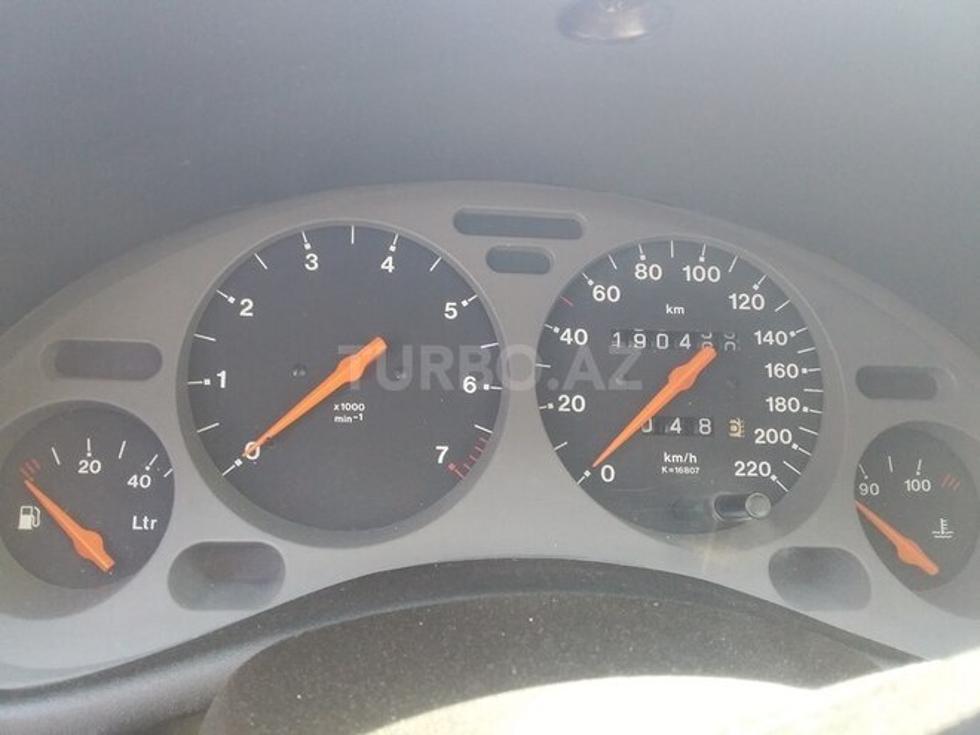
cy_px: 368
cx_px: 490
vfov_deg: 45.4
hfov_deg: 58.4
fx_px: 878
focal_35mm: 31
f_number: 2.2
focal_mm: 3.3
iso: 80
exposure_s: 1/50
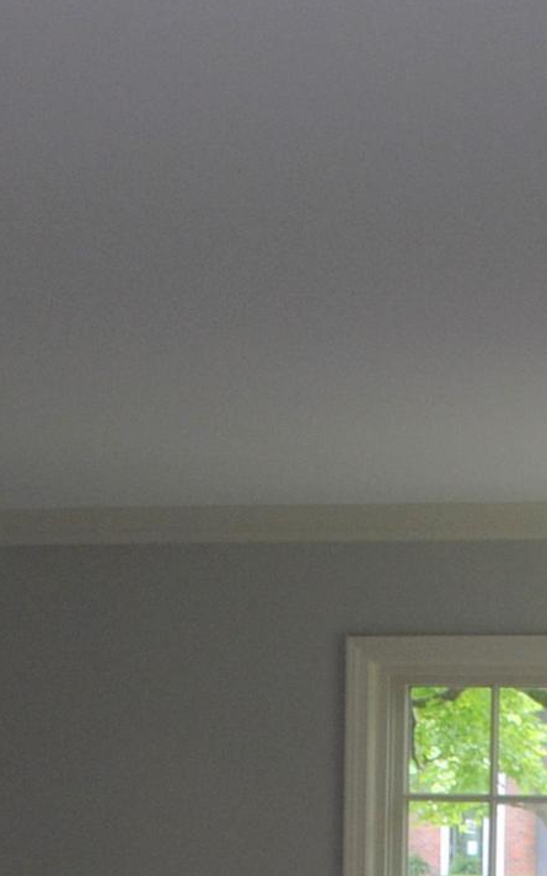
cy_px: 1187
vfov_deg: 16.8
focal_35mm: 116
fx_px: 2770
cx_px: 499
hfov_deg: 11.2
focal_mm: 18
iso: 200
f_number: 4
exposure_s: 1/60
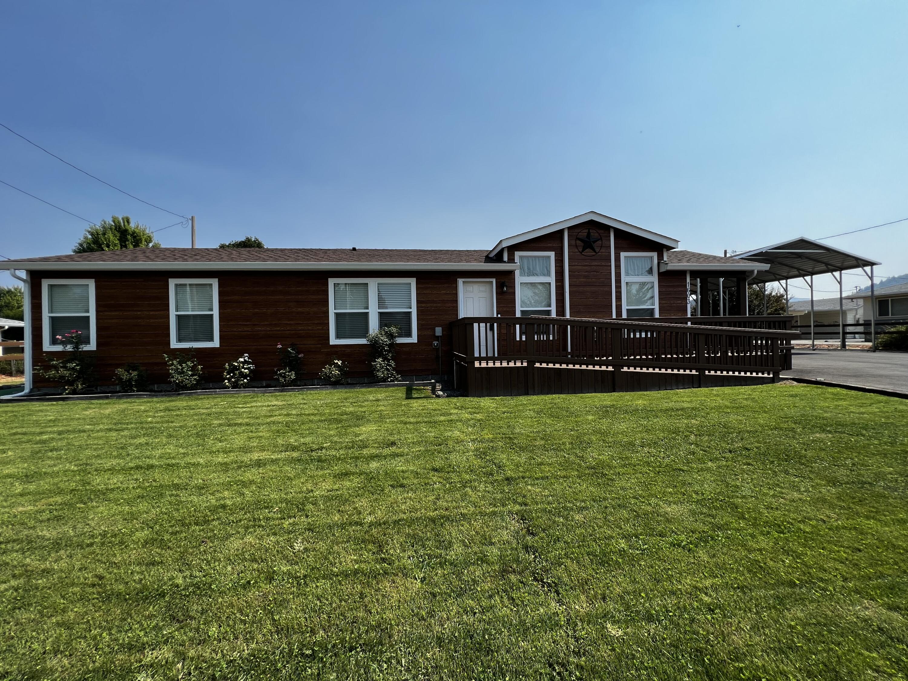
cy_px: 340
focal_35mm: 13
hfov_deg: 106.2
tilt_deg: -0.6
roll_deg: +1.4
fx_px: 341
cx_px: 454
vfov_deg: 89.9
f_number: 1.8
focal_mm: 1.57
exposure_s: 1/1309
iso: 32
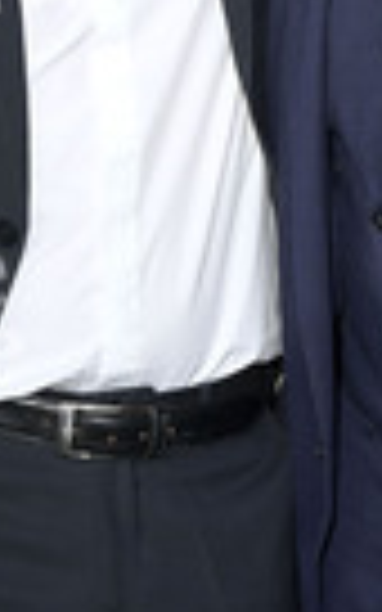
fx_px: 1749
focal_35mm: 105
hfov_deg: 12.4
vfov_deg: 19.6
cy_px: 135
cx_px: 283
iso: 800
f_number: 5.6
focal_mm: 35
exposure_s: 1/160
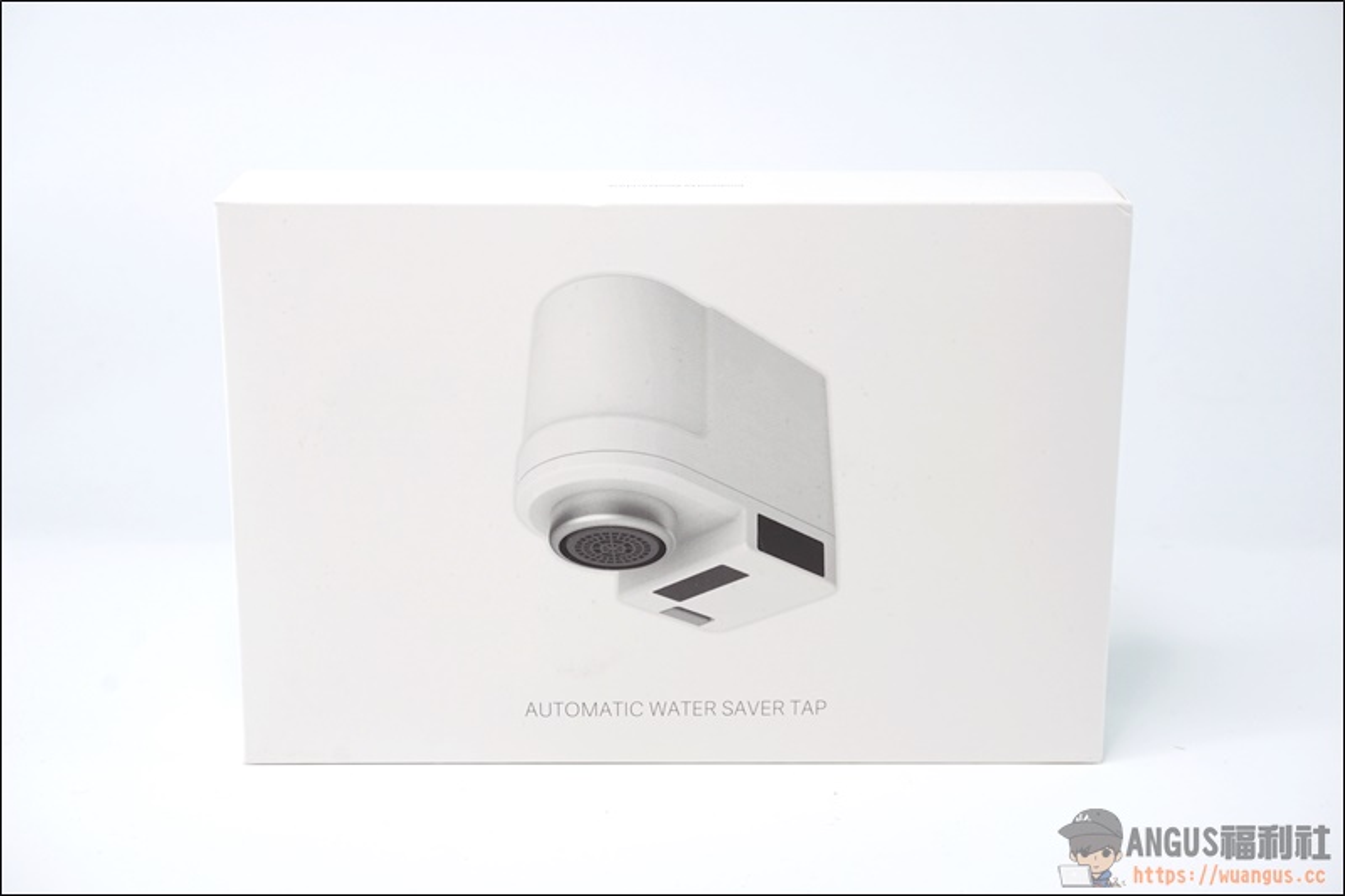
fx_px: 2073
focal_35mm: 56
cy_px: 448
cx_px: 672
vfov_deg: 24.4
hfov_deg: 35.9
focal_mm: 37
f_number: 9
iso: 400
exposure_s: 1/25
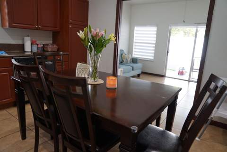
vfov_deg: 53.1
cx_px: 114
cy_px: 76
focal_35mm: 24
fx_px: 151
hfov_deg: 73.7
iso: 400
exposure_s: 1/60
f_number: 4
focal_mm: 24
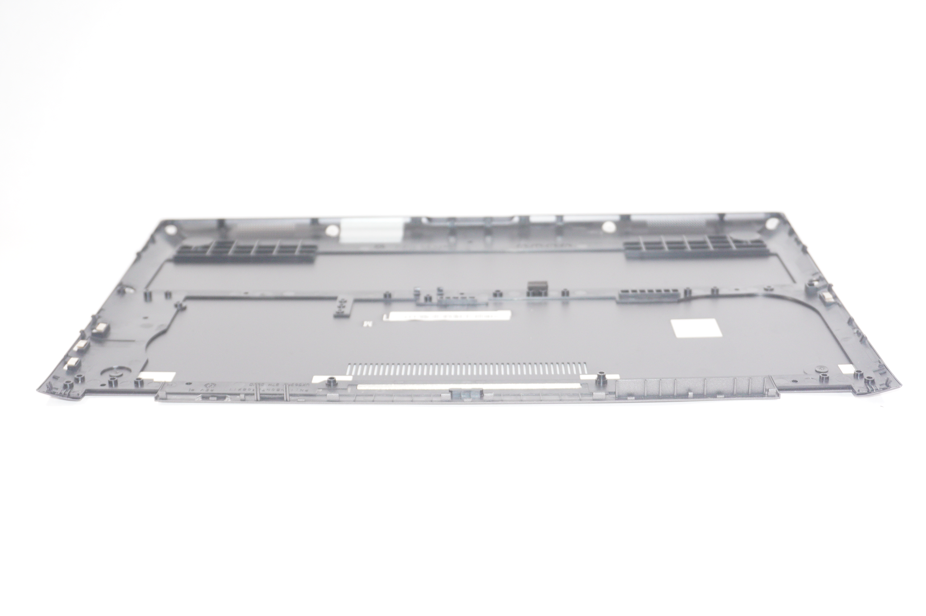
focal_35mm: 48
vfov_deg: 28.0
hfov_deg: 41.1
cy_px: 308
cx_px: 463
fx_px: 1234
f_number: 5.6
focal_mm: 32
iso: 1000
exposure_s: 1/160
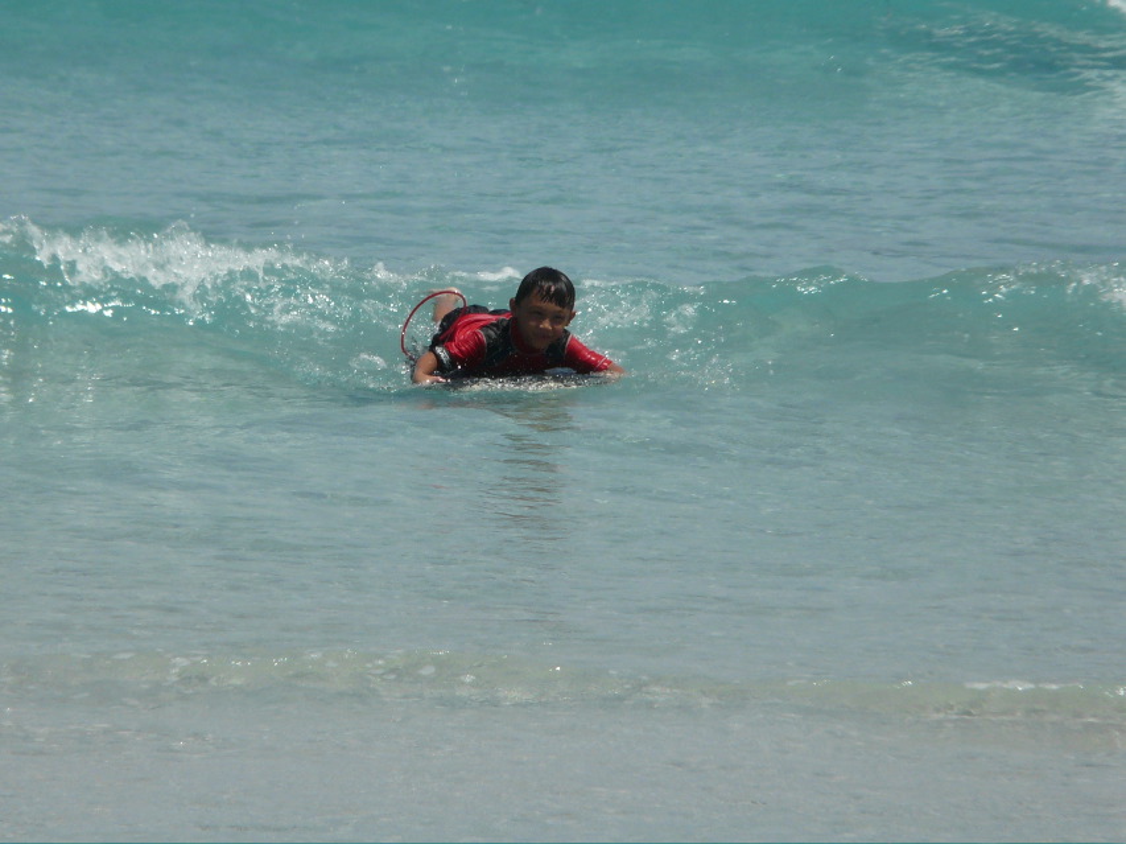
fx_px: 20874
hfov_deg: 3.1
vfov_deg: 2.3
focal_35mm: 642
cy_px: 422
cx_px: 563
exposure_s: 1/500
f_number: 8
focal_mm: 82.8
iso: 100
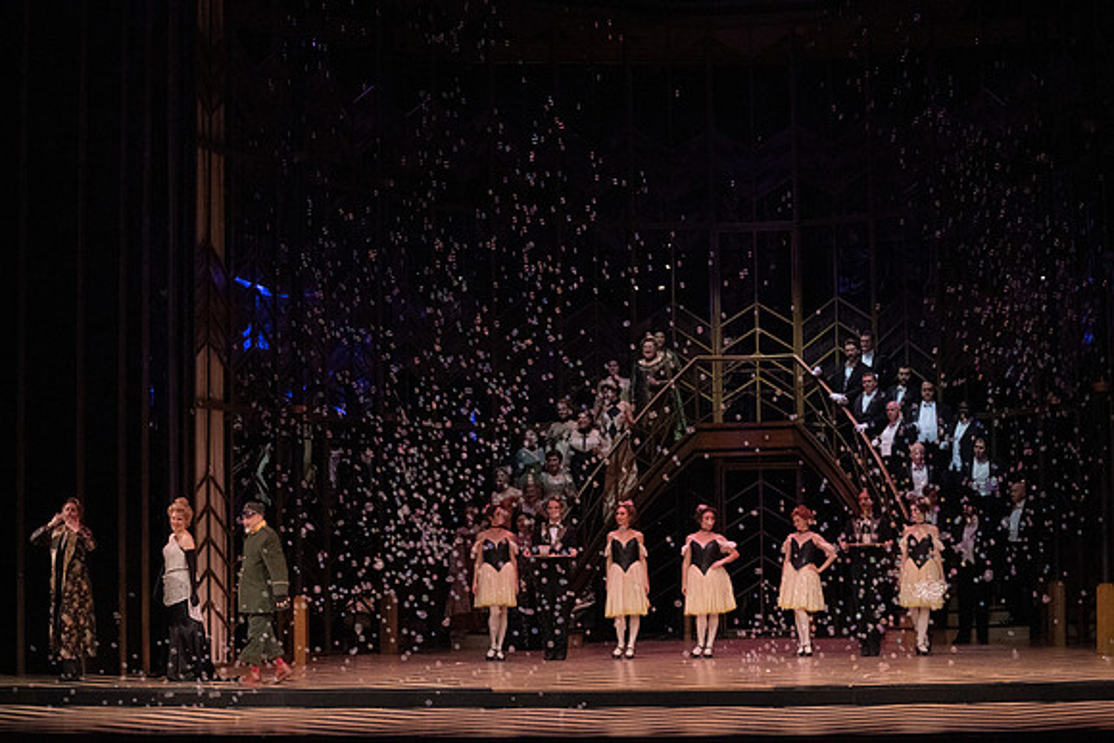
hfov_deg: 28.1
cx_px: 557
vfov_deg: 18.9
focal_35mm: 72
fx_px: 2228
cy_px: 372
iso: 12800
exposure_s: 1/400
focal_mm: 72
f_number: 18
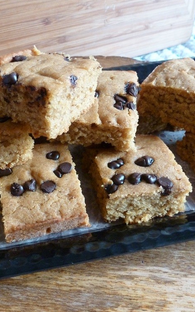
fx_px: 298
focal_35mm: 35
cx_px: 52
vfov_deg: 55.3
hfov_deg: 35.6
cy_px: 159
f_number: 3.3
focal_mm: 4.3
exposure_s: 1/13
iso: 400
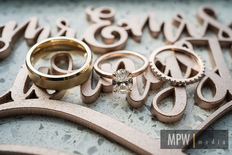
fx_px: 226
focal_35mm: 35
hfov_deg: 54.4
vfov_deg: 37.9
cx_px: 116
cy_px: 78
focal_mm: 35
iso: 100
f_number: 8
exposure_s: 1/125
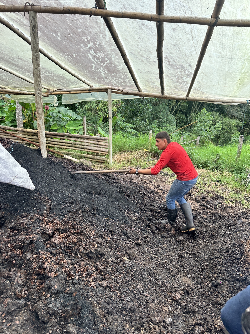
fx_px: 231
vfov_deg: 71.6
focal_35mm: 24
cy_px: 167
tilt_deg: -19.8
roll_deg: -1.5
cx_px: 125
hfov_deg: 56.8
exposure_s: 1/153
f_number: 1.78
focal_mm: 6.86
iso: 64
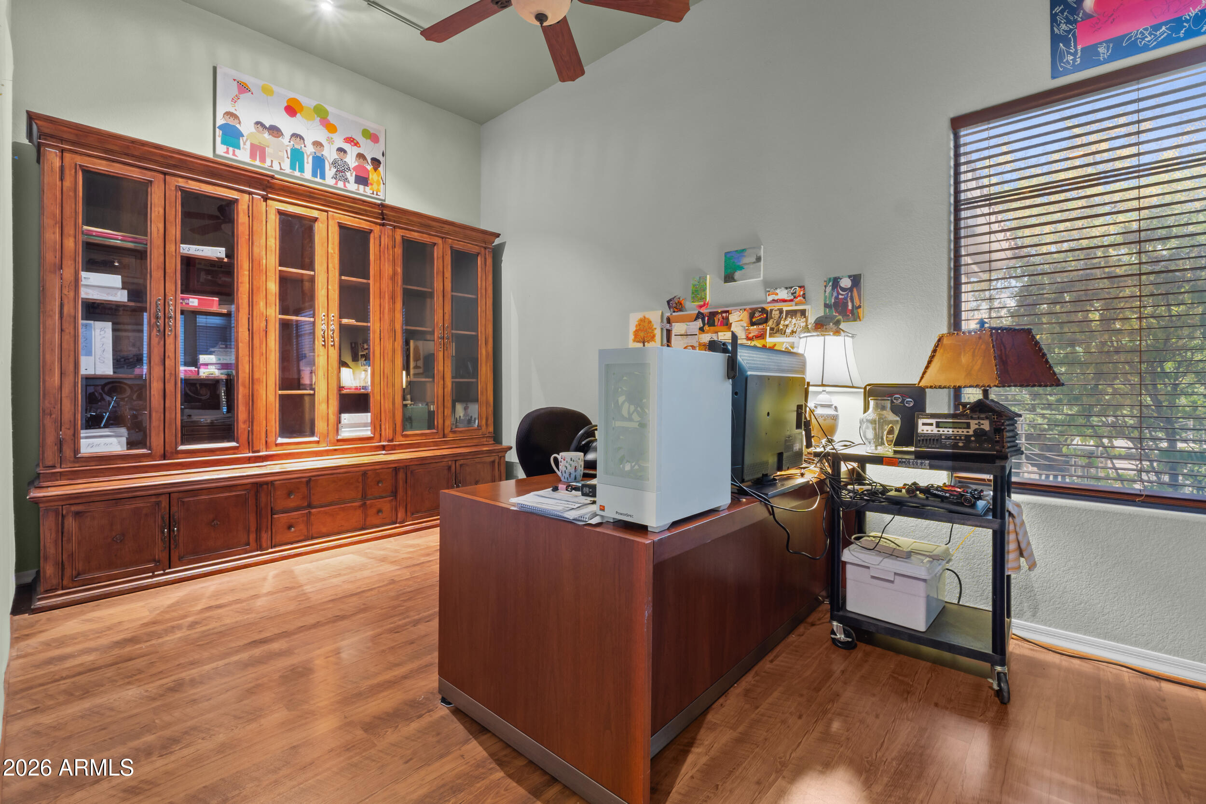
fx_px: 502
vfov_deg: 77.3
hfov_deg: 100.4
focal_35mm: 15
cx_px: 603
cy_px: 402
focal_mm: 10
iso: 250
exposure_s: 15
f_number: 9
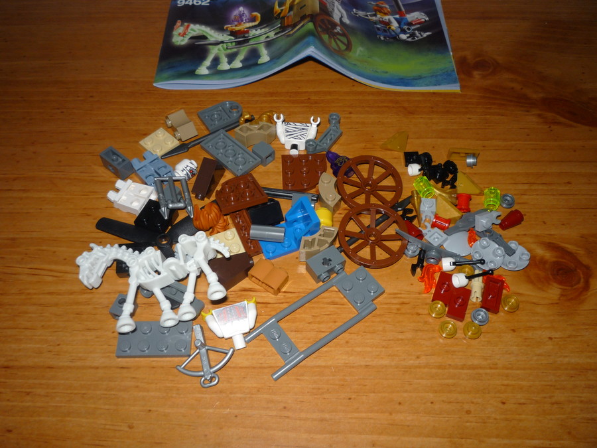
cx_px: 298
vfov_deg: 44.2
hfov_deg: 56.8
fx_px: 552
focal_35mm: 32
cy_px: 224
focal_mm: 5.2
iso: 100
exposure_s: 1/30
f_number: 4
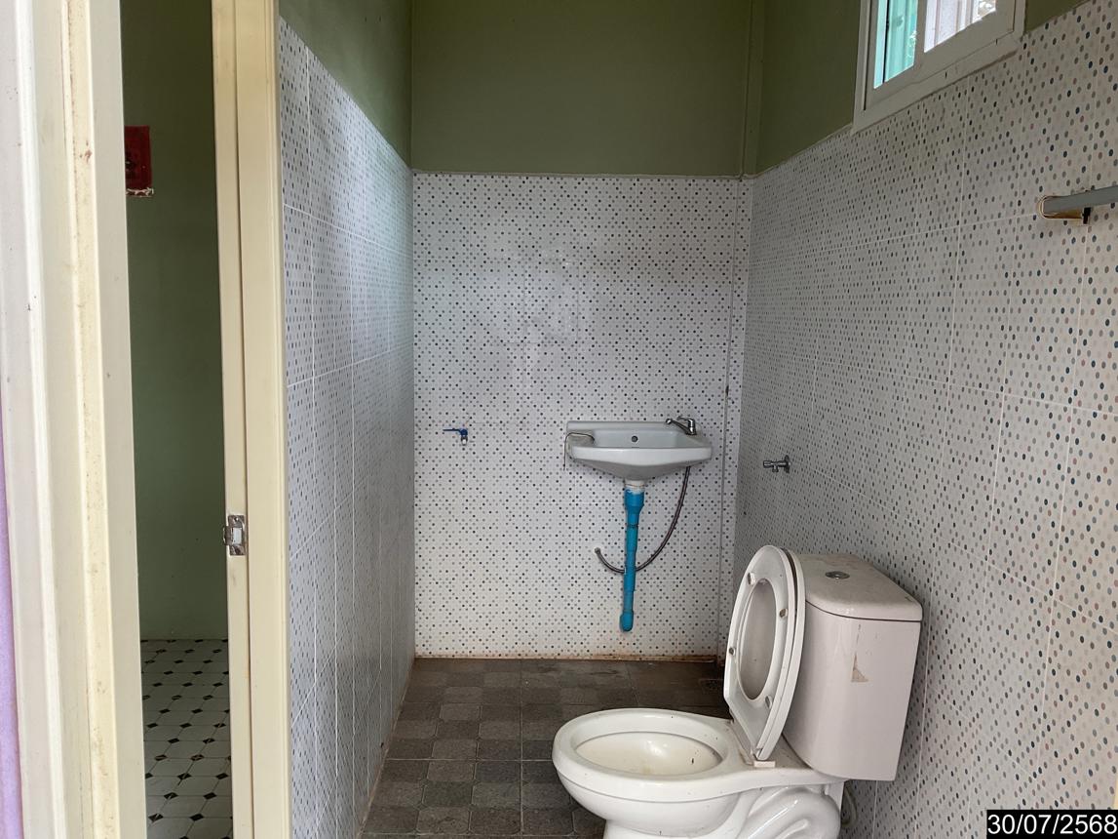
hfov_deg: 61.7
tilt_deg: -7.7
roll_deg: -1.5
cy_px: 420
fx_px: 937
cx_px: 559
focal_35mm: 29
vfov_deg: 48.2
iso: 40
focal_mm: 3
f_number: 1.8
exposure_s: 1/60
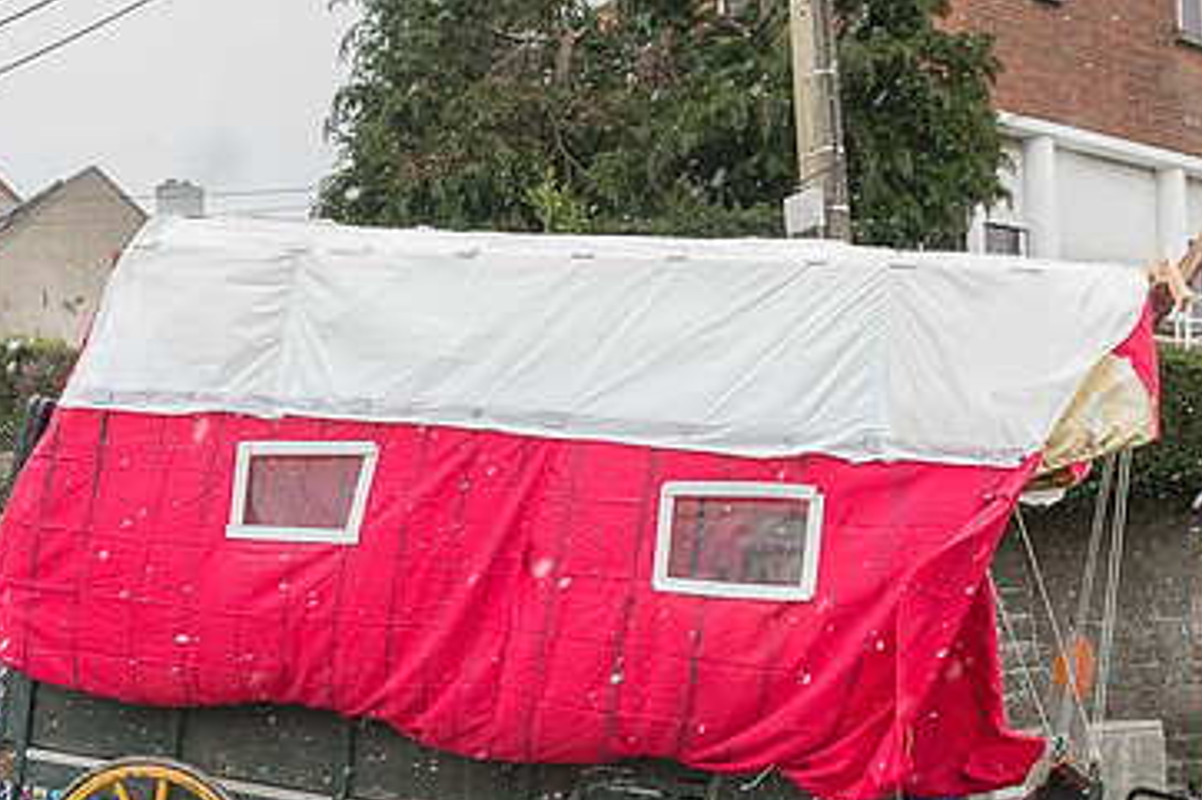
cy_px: 589
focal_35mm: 43
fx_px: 1435
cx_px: 506
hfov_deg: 45.3
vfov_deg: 30.7
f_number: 5.6
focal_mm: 24
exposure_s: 1/250
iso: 1600
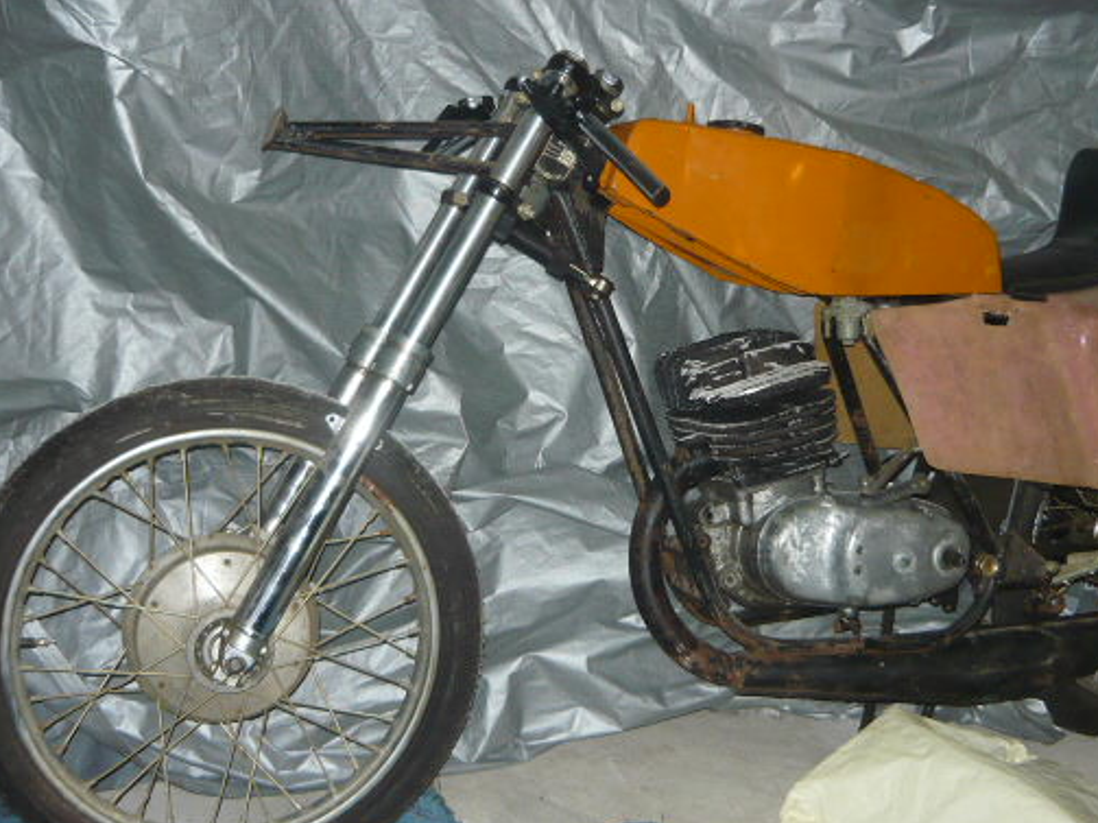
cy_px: 430
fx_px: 1332
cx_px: 640
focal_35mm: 42
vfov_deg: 34.3
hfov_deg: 44.6
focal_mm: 5.5
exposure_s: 1/30
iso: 200
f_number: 2.8
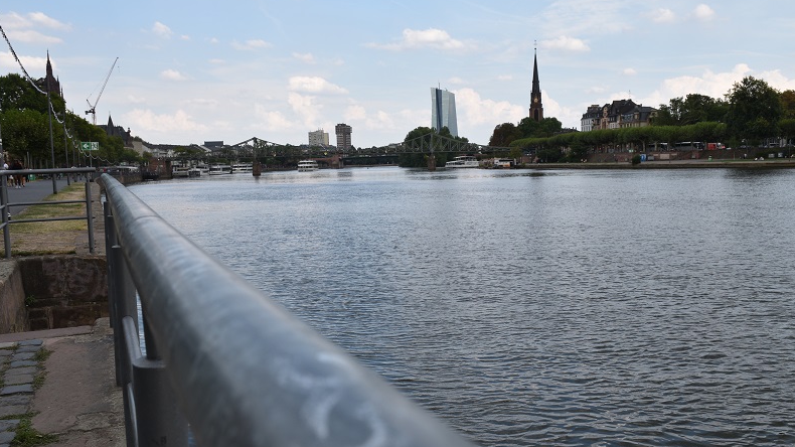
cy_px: 237
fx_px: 738
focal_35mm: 35
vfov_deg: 33.7
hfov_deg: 56.6
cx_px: 398
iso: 200
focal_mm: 22
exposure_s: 1/250
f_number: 8
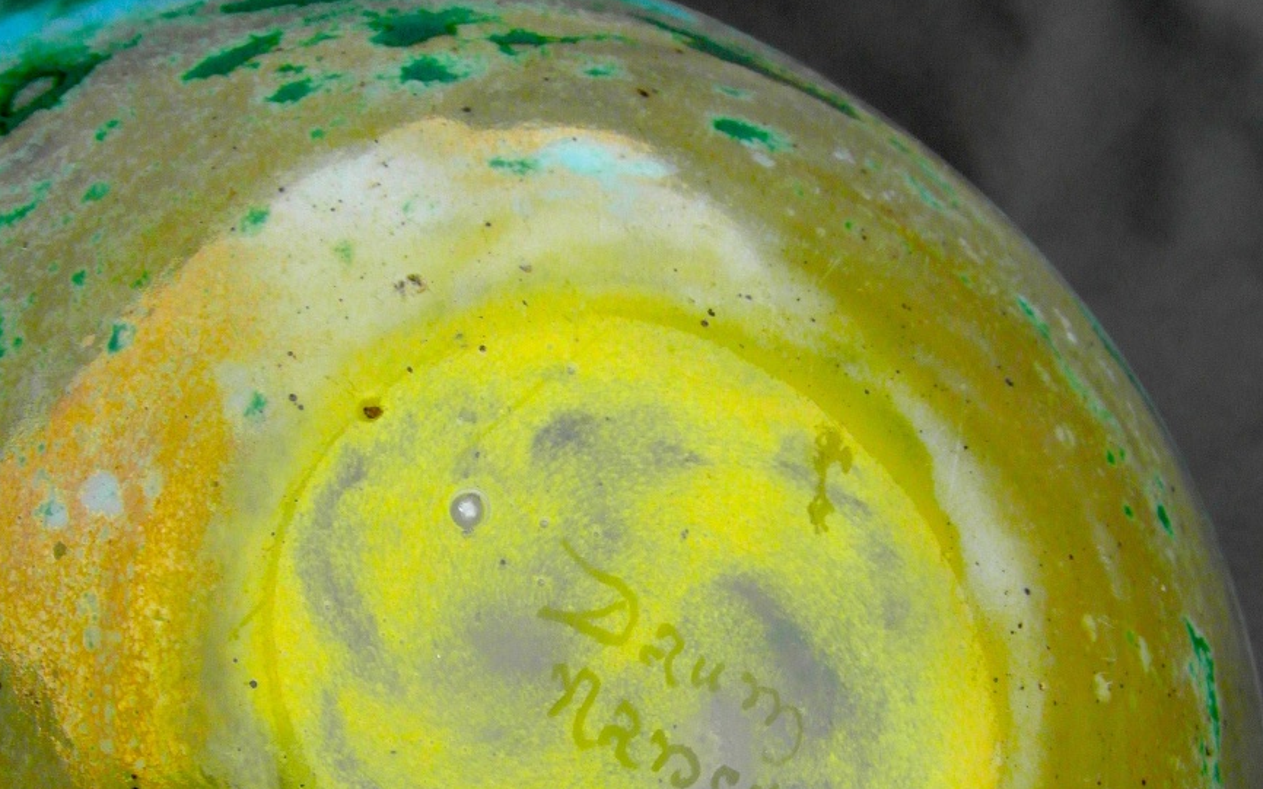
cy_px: 631
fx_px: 1618
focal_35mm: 47
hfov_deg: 42.6
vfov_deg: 26.9
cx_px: 643
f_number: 5.6
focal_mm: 5.3
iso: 80
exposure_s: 1/180
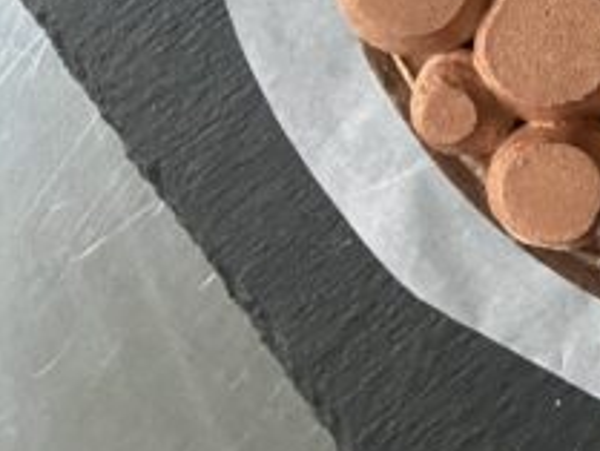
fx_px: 1439
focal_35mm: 83
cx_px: 949
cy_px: -218
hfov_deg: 19.8
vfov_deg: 16.3
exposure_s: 1/25
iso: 800
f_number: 1.8
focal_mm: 4.25
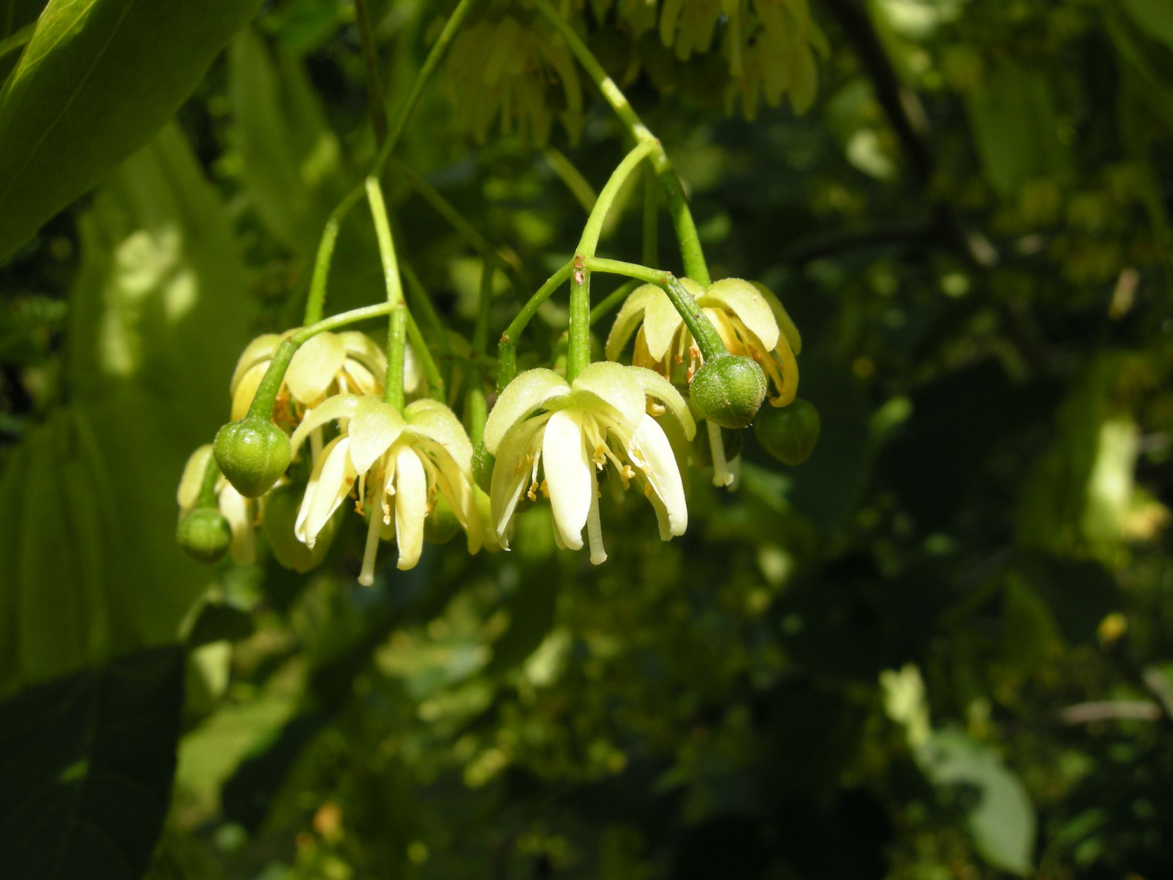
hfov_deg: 52.6
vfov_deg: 40.7
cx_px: 586
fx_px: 1186
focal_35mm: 35
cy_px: 440
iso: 64
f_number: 5.4
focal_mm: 7.5
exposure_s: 1/203
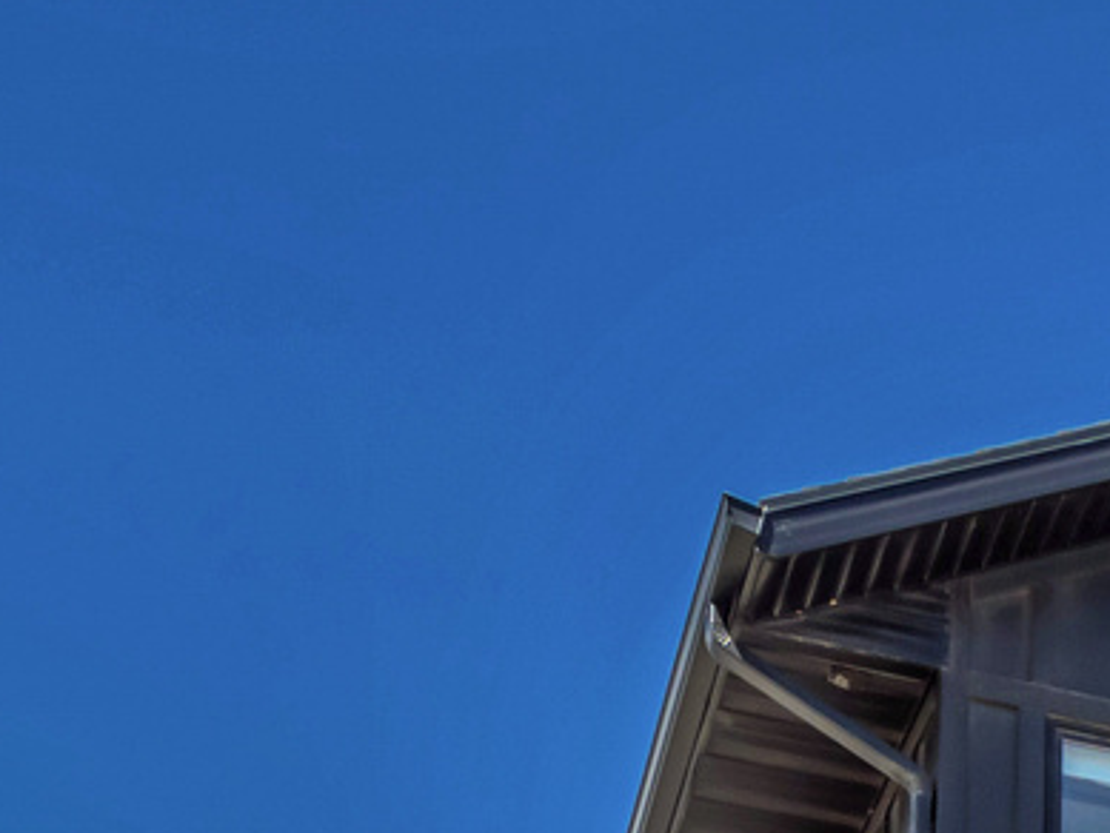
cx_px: 1373
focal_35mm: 84
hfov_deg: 21.5
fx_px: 2679
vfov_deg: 13.7
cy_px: 1887
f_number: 4.8
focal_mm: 11
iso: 100
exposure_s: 1/1000
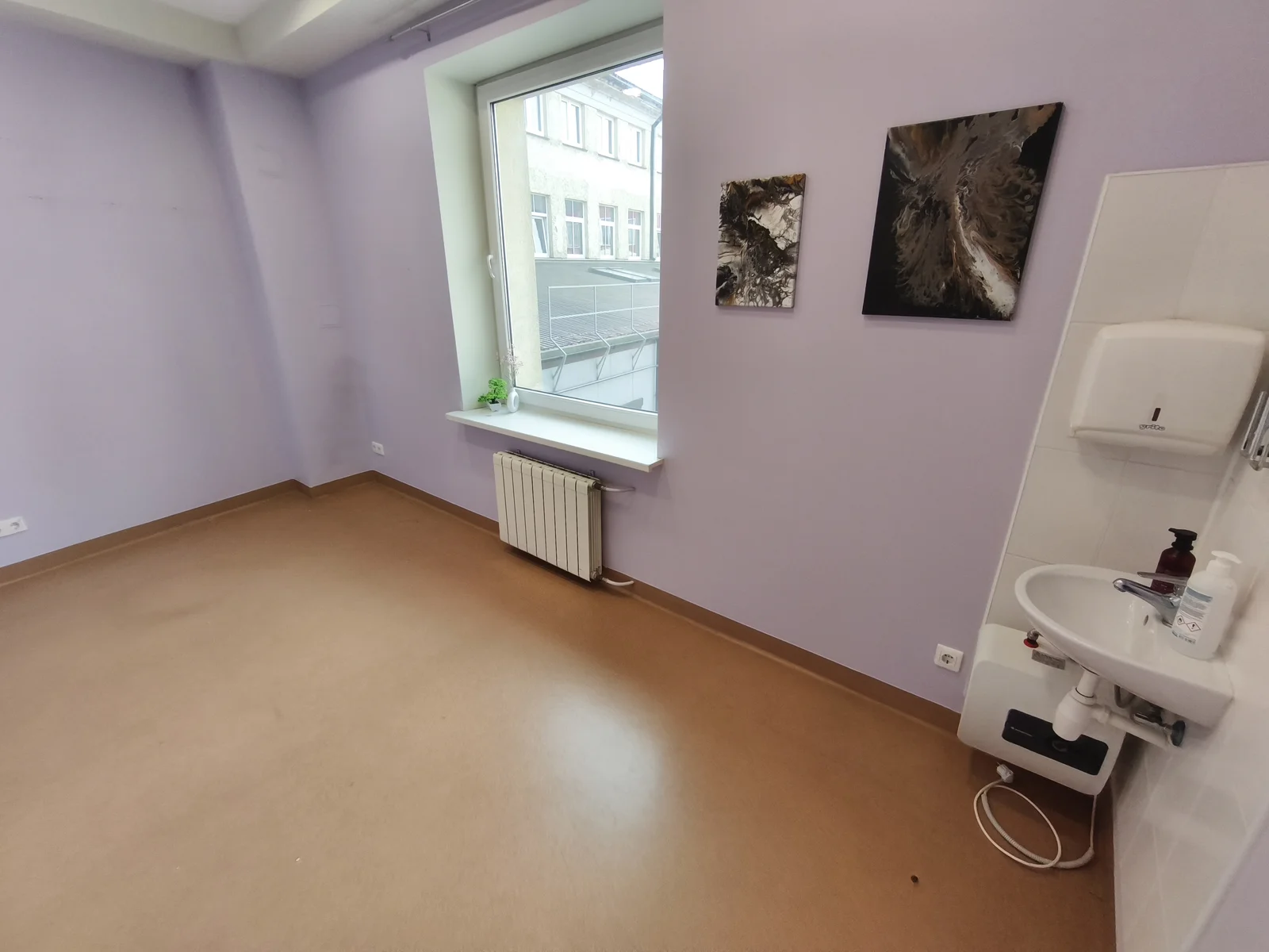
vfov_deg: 81.7
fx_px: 550
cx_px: 634
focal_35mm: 15
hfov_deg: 98.2
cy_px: 476
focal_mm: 1.91
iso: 64
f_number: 2.2
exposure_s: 1/100
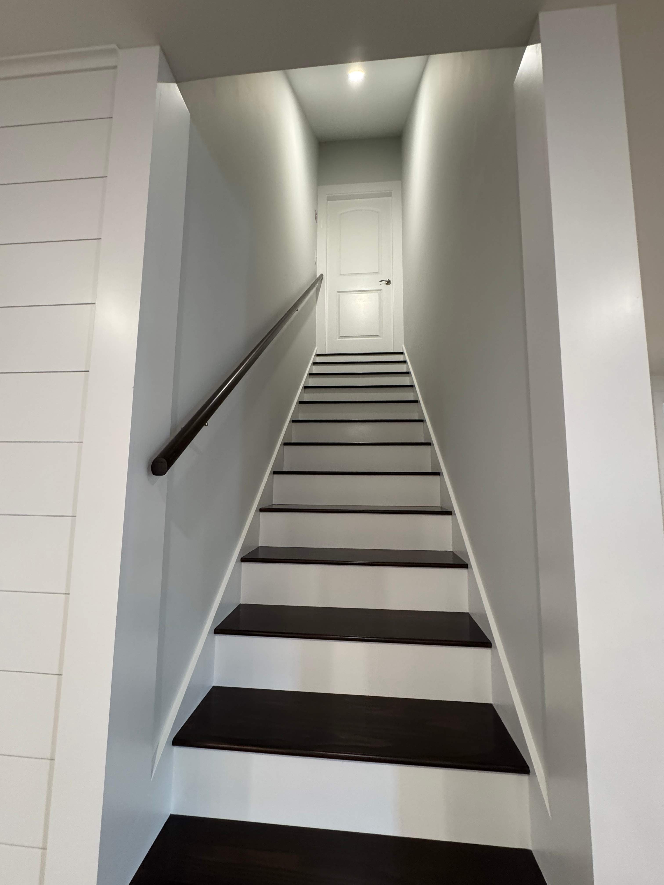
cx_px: 332
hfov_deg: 85.7
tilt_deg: +7.6
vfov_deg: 102.1
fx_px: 358
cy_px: 442
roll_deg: -2.1
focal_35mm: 14
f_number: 2.2
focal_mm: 2.22
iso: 320
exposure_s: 1/60
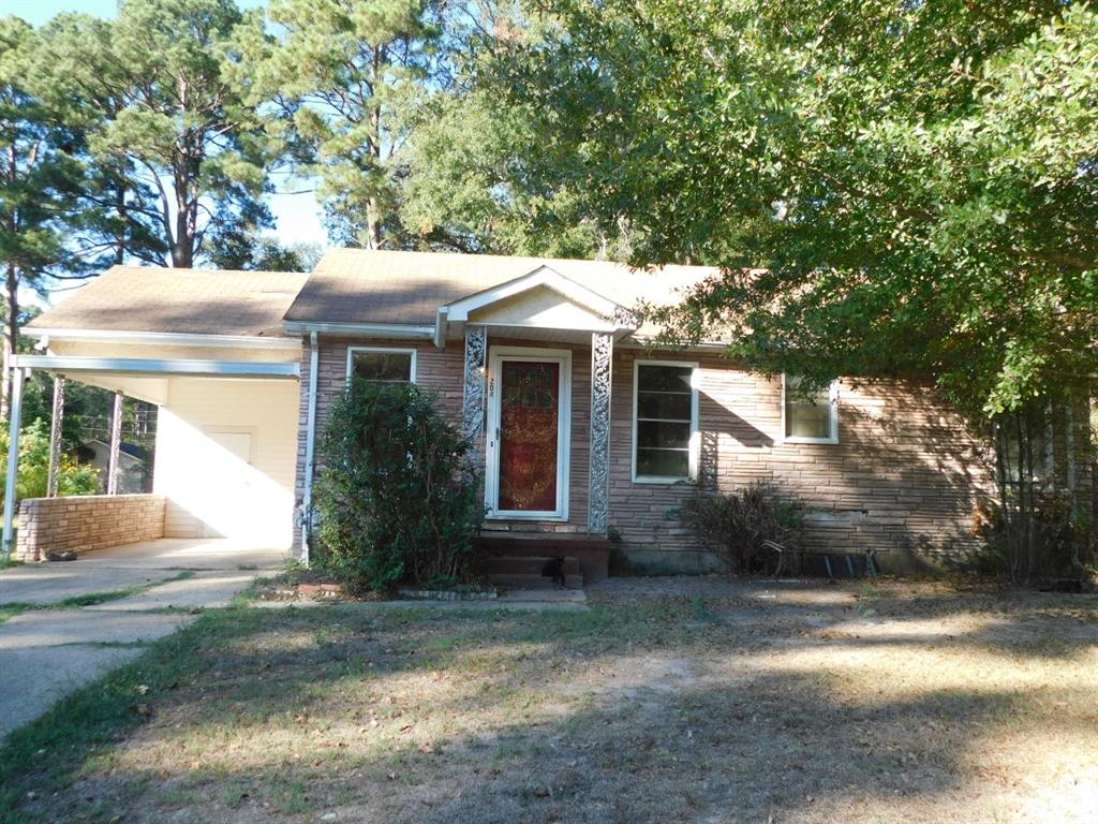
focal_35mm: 30
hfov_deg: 60.0
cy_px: 412
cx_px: 549
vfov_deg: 46.8
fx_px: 952
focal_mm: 5.3
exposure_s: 1/200
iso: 125
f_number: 3.2
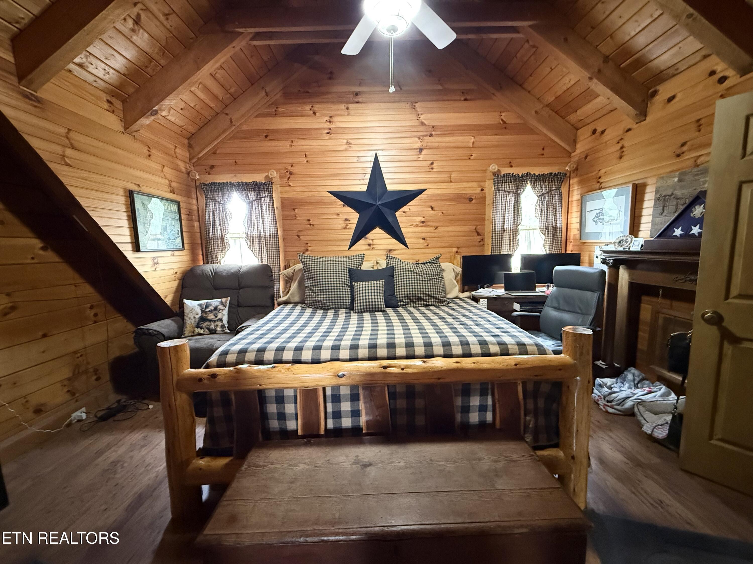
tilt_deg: -6.3
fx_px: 305
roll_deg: +1.0
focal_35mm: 14
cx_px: 376
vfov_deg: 85.7
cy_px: 282
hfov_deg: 102.1
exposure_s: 1/40
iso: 1000
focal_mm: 2.22
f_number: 2.2
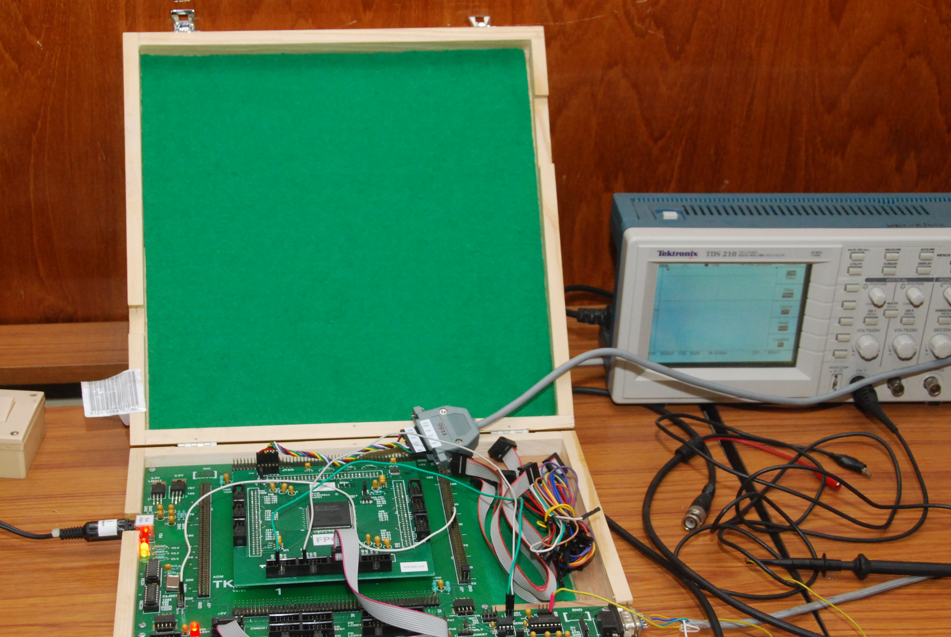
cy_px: 390
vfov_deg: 21.3
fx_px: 1693
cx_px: 441
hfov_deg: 31.4
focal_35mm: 64
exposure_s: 1/40
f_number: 6.3
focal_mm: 32
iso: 800
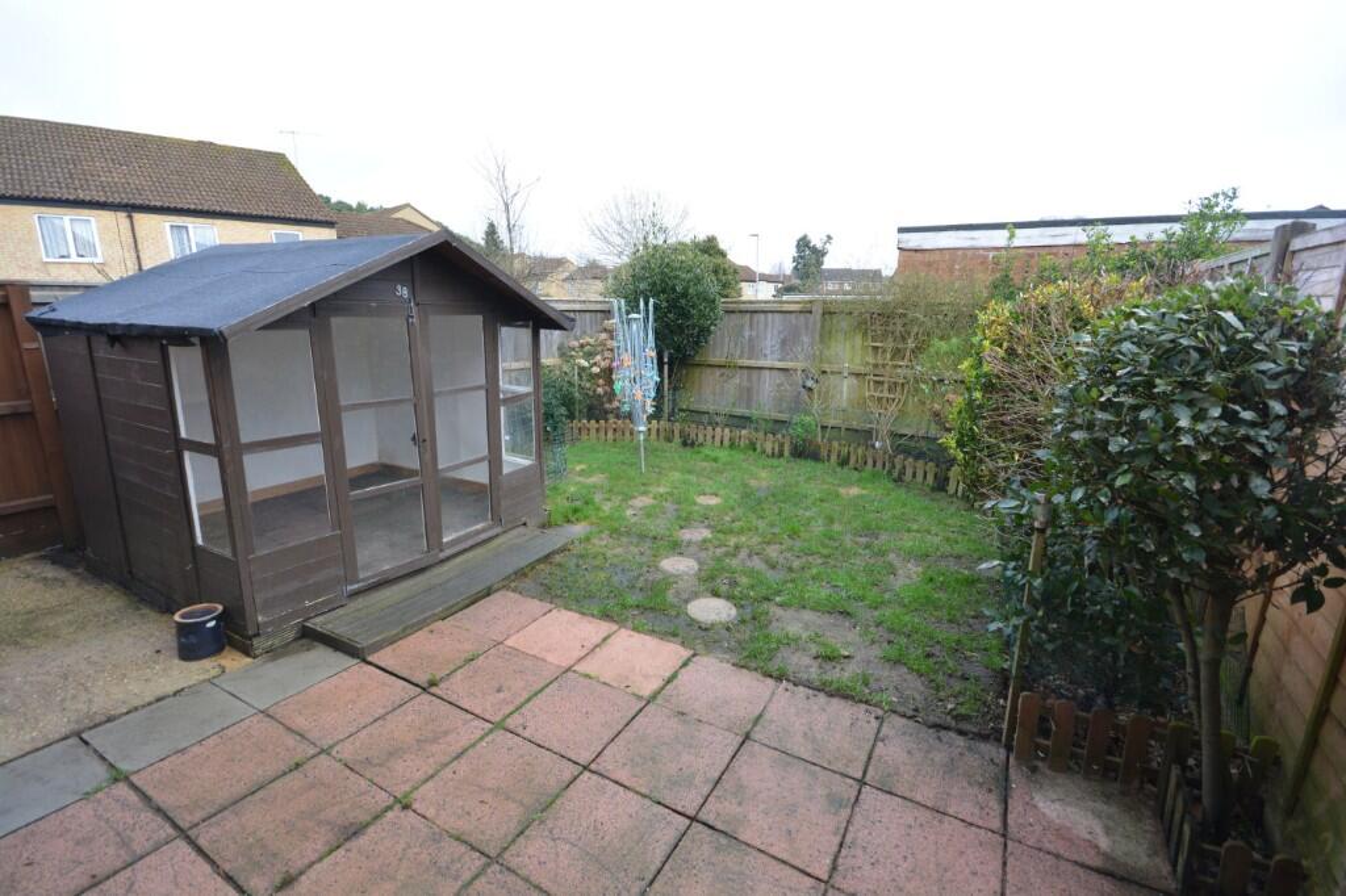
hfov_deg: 100.4
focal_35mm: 15
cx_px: 673
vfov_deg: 77.3
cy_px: 448
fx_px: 561
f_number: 8
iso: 400
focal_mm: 10
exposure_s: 1/125
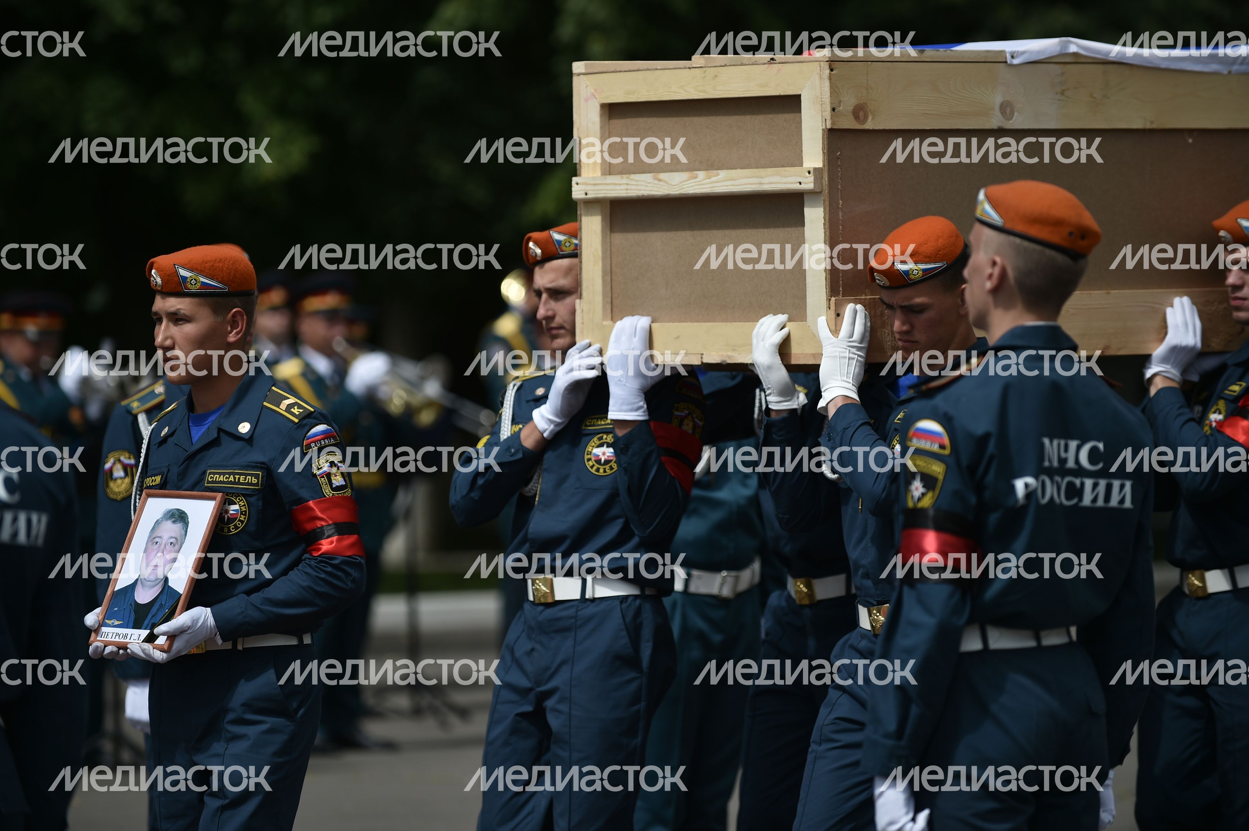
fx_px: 6935
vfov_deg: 6.9
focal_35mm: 200
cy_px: 416
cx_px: 624
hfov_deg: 10.3
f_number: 4
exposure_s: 1/2500
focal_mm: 200
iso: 100
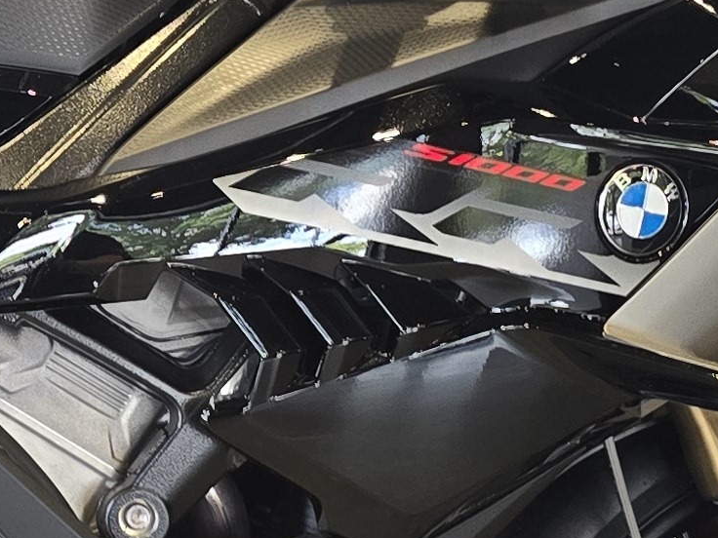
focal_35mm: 125
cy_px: 127
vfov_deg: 11.8
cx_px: -272
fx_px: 2593
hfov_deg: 14.9
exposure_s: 1/120
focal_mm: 6.3
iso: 160
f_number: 1.7
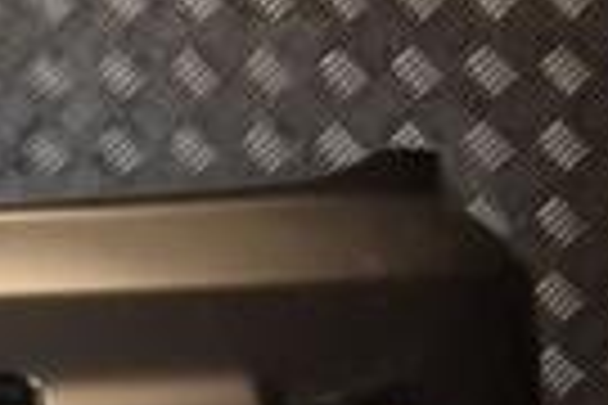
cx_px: -640
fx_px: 3158
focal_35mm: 187
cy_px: 212
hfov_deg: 10.1
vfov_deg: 7.3
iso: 800
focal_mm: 28
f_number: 8
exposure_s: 1/200
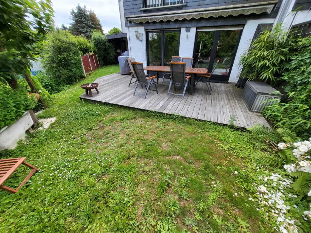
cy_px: 116
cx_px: 156
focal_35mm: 13
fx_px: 117
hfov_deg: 106.2
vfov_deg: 89.9
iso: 32
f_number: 2.2
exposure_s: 1/254
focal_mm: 1.74
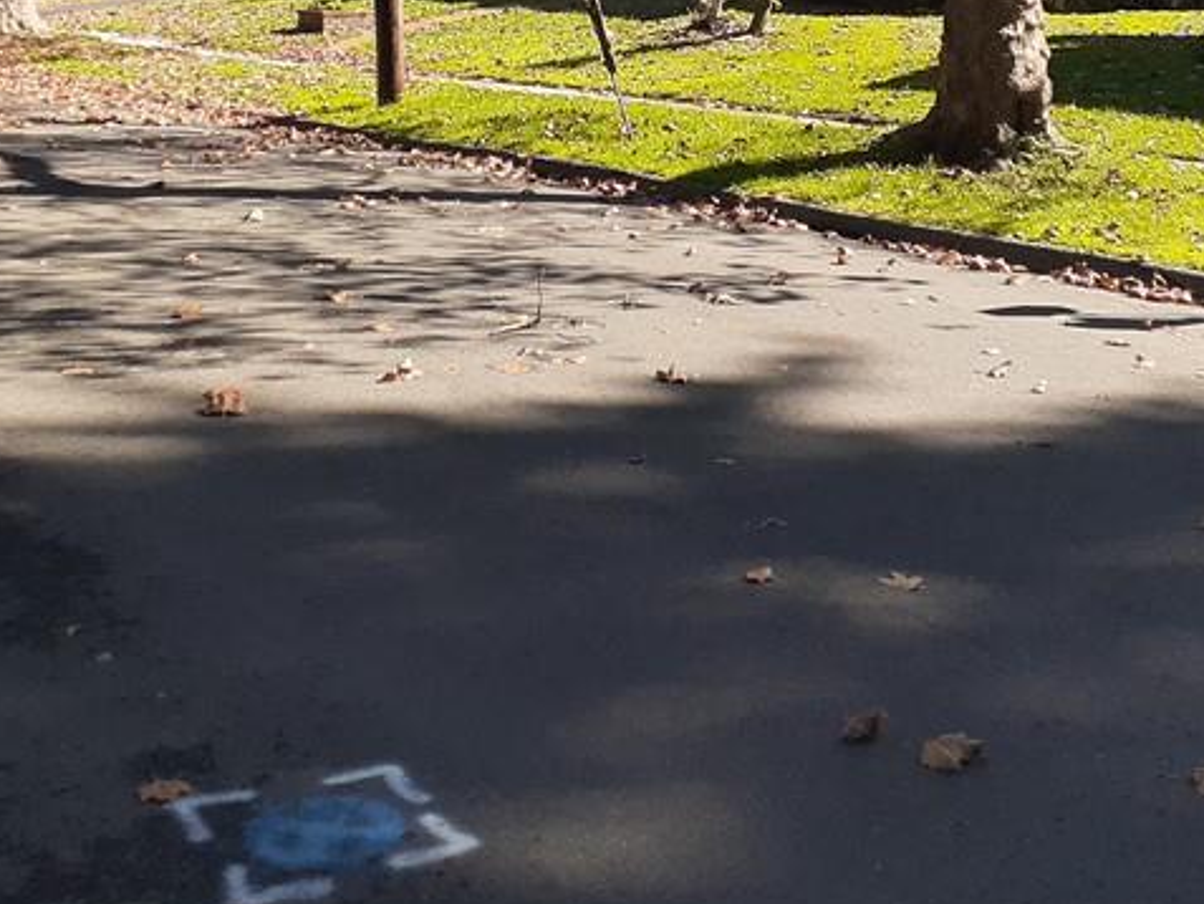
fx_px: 2018
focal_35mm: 58
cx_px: 646
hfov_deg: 33.2
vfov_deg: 24.0
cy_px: -30
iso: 40
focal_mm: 3.6
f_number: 1.9
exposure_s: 1/550
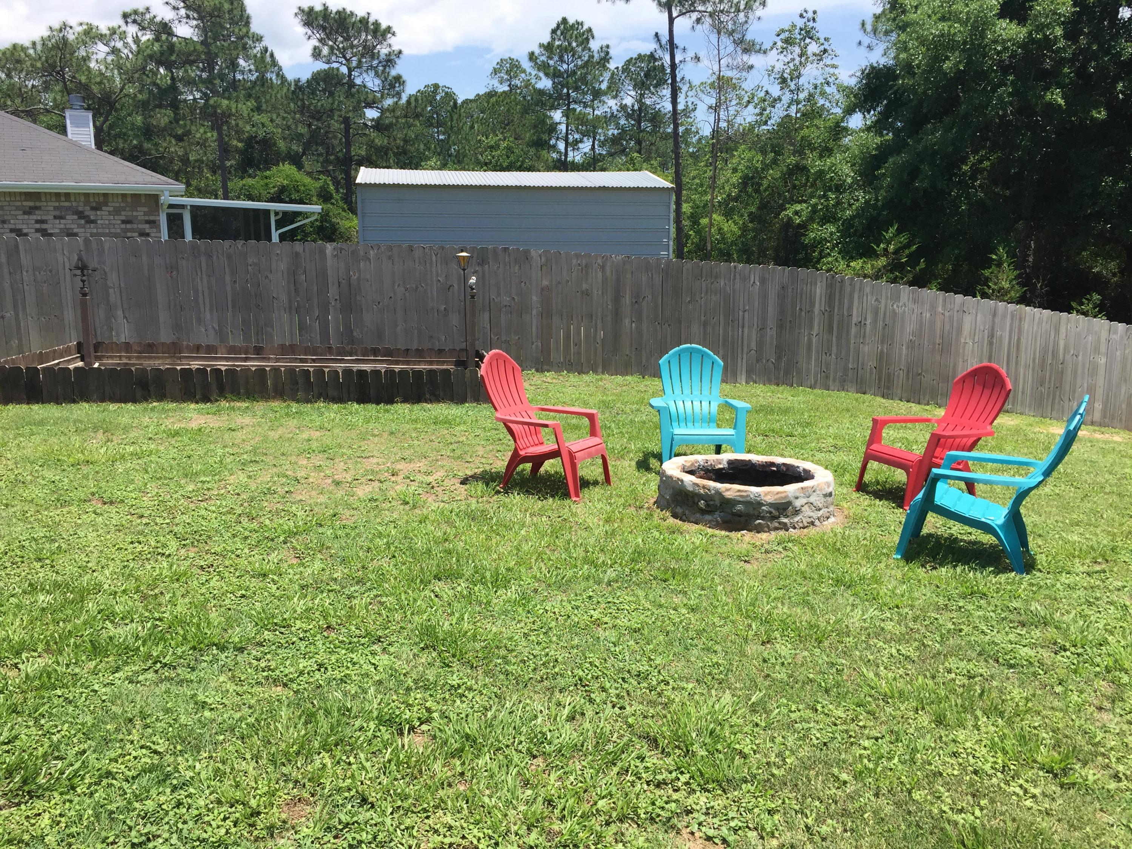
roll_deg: -1.1
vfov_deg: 48.2
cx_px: 566
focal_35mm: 29
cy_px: 424
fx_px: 948
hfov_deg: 61.7
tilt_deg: -11.8
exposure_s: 1/1364
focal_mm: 4.15
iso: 32
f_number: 2.2
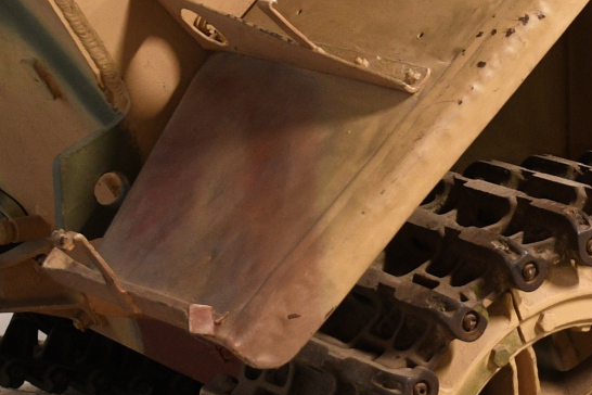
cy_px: 51
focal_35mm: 145
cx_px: 711
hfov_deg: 13.7
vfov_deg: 9.4
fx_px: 2384
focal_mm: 22
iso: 640
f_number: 2.8
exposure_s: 1/15
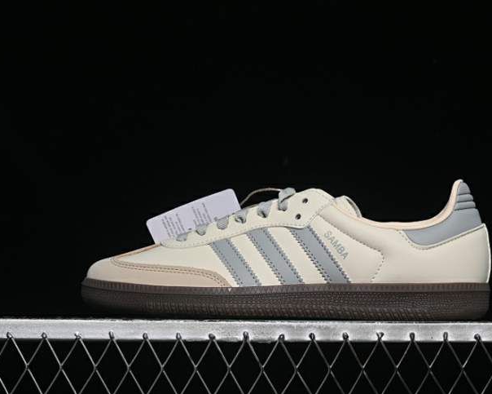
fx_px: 1238
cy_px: 197
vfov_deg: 18.1
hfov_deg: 22.5
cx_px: 288
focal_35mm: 85
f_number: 7.1
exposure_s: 1/60
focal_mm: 50
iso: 160
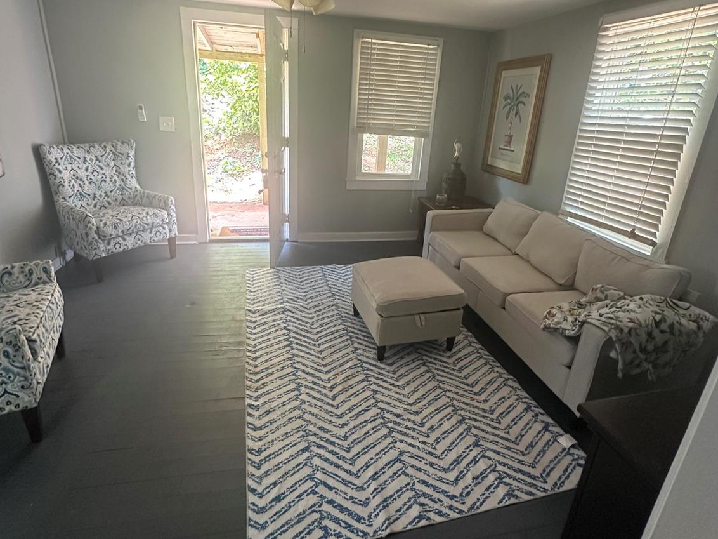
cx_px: 356
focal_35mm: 19
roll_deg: -4.2
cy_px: 234
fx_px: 394
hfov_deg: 84.7
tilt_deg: -18.3
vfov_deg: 68.4
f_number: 2.2
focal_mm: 2.22
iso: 320
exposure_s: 1/66
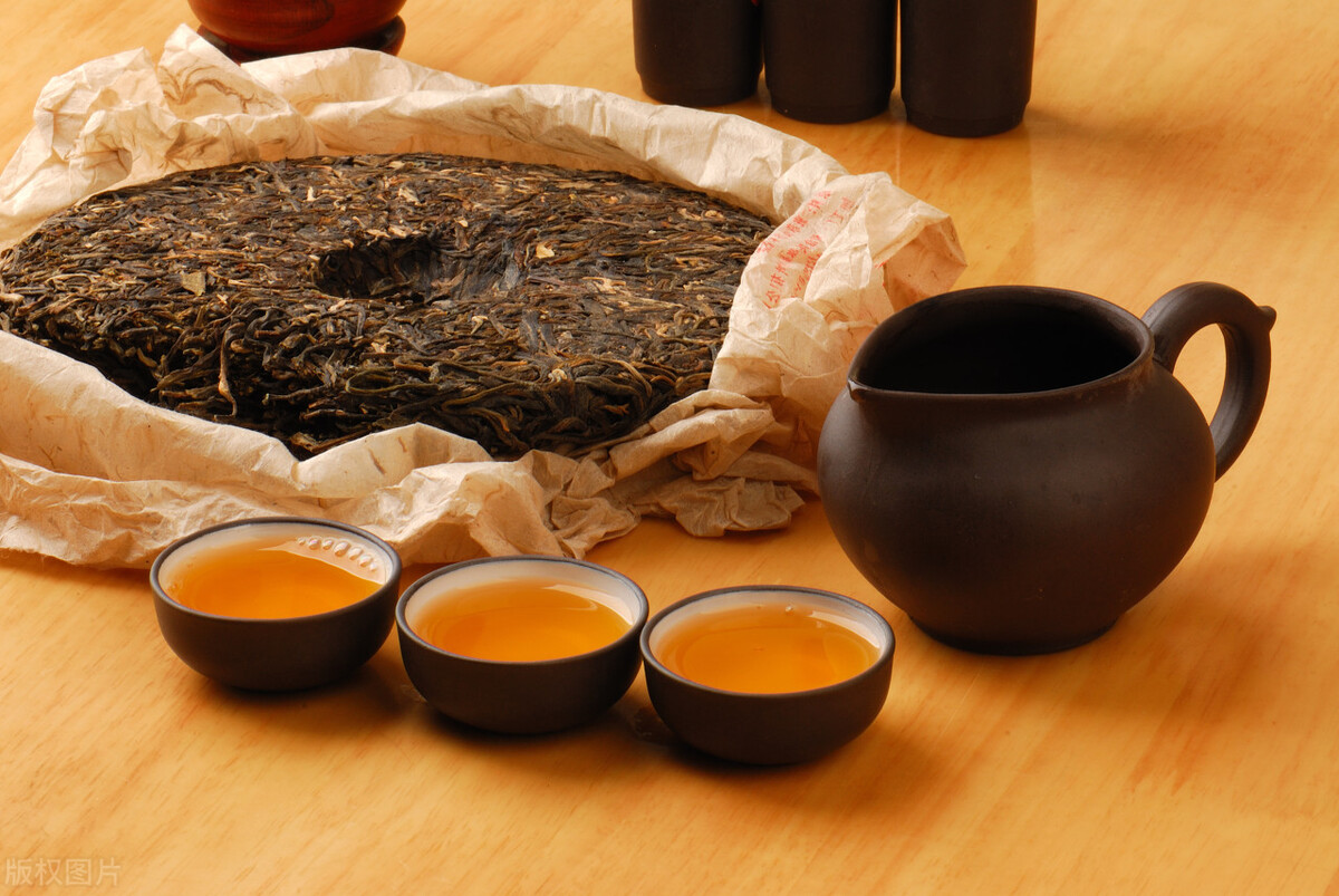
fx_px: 5864
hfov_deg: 13.0
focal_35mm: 158
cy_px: 448
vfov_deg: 8.7
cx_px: 670
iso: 100
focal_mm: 105
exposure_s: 1/80
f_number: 29
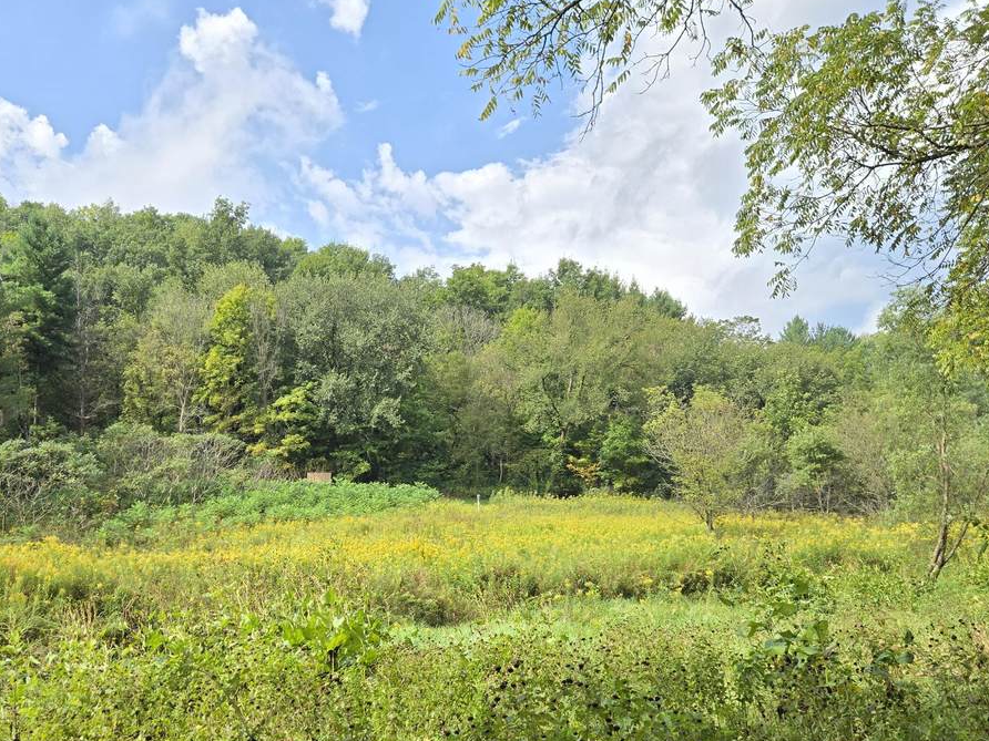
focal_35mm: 33
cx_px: 418
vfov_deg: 42.3
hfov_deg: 55.1
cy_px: 504
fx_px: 943
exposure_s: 1/707
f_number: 1.8
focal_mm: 5.4
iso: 25
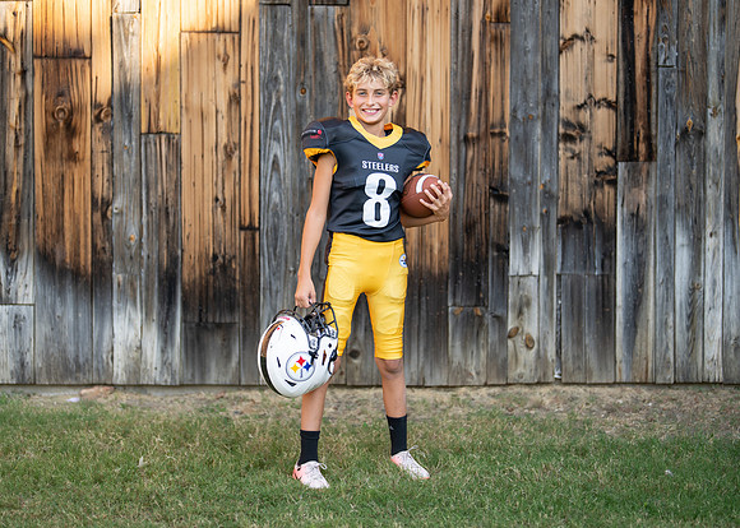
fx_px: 1199
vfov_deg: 24.8
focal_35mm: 57
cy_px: 260
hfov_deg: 34.3
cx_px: 379
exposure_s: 1/1600
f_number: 1.2
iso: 100
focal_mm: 50
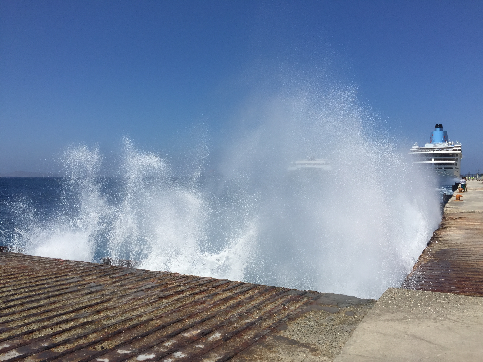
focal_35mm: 29
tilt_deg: -0.9
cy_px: 181
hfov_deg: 61.7
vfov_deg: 48.2
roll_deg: -1.1
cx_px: 242
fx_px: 405
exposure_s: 1/3968
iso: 32
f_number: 2.2
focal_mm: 4.15
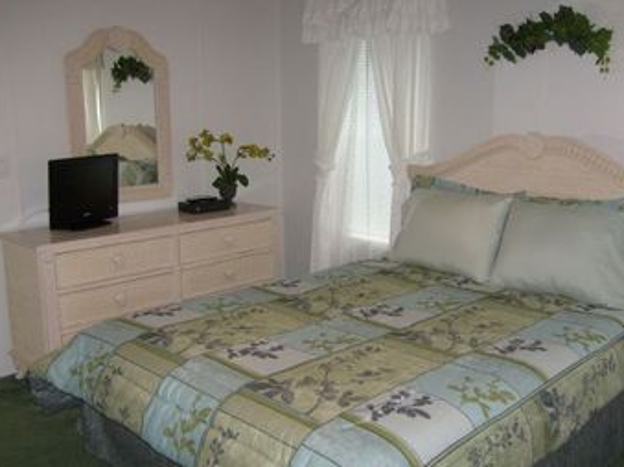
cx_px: 328
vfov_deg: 37.7
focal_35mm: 38
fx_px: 685
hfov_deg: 49.0
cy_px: 250
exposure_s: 1/45
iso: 100
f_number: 2.8
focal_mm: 5.8
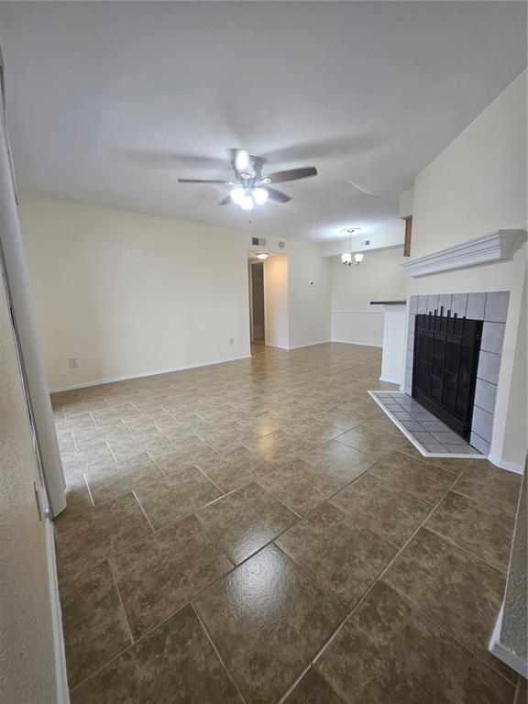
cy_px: 352
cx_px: 264
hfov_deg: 89.9
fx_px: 264
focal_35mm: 13
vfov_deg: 106.2
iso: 80
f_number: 2.2
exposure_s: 1/60
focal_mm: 1.74
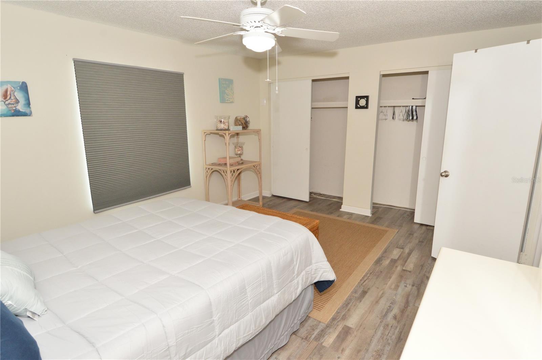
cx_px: 271
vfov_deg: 67.3
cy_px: 180
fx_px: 271
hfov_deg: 90.1
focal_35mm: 18
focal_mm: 12
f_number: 9
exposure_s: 1/60
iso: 800
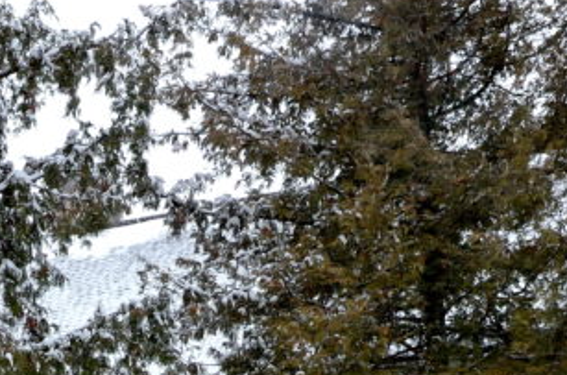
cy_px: 584
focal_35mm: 120
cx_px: 42
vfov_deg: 10.9
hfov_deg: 16.8
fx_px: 1885
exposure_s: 1/160
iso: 400
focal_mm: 24
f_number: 6.3
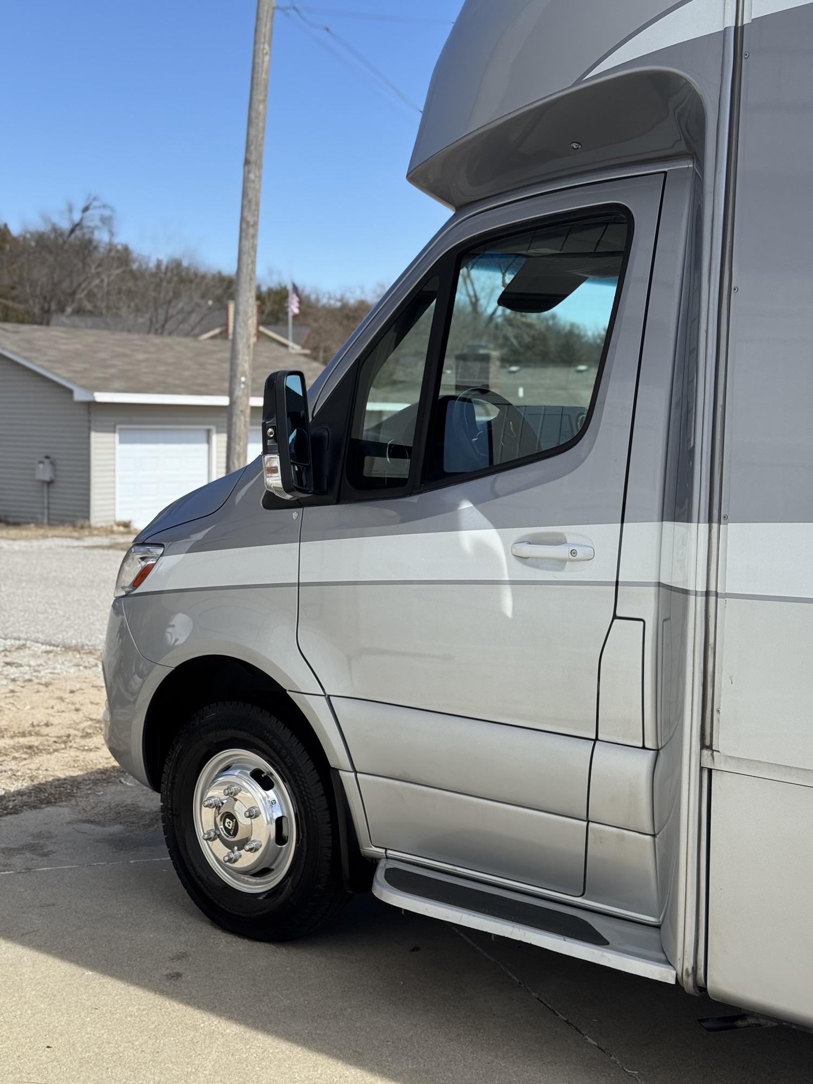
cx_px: 406
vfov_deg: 39.7
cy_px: 542
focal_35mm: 48
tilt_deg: -5.3
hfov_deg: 30.3
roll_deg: -0.8
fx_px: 1503
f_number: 1.78
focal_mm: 6.76
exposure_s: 1/2611
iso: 64
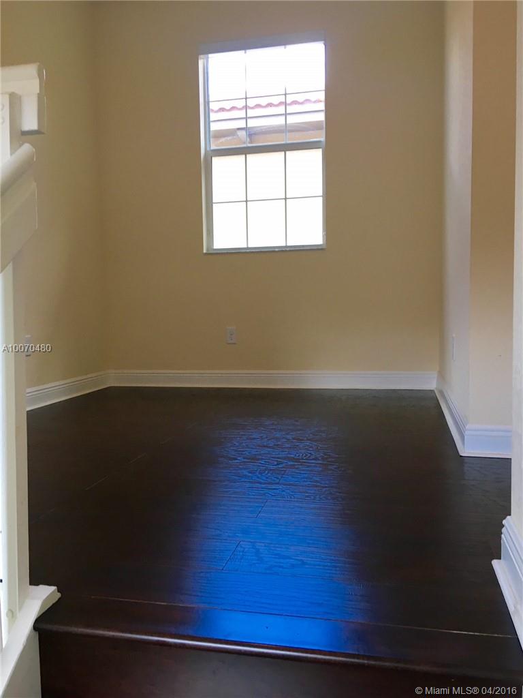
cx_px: 262
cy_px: 349
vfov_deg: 61.7
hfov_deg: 48.2
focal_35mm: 29
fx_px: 584
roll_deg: +2.6
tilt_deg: -3.7
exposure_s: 1/30
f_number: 2.2
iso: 32
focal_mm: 4.15
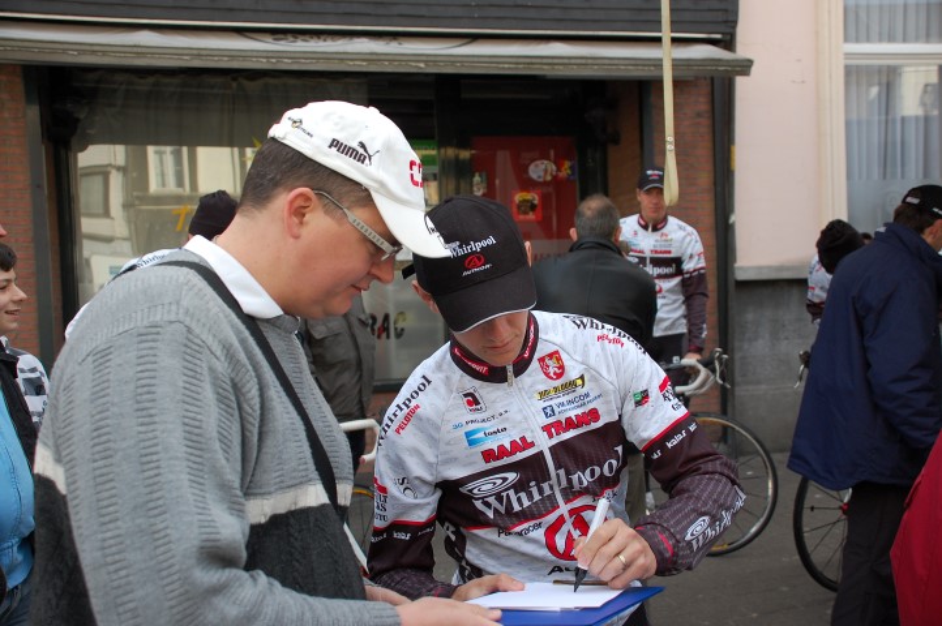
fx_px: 1020
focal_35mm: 39
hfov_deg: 49.6
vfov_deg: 34.1
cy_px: 313
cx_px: 471
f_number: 4
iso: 400
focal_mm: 26
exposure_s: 1/640
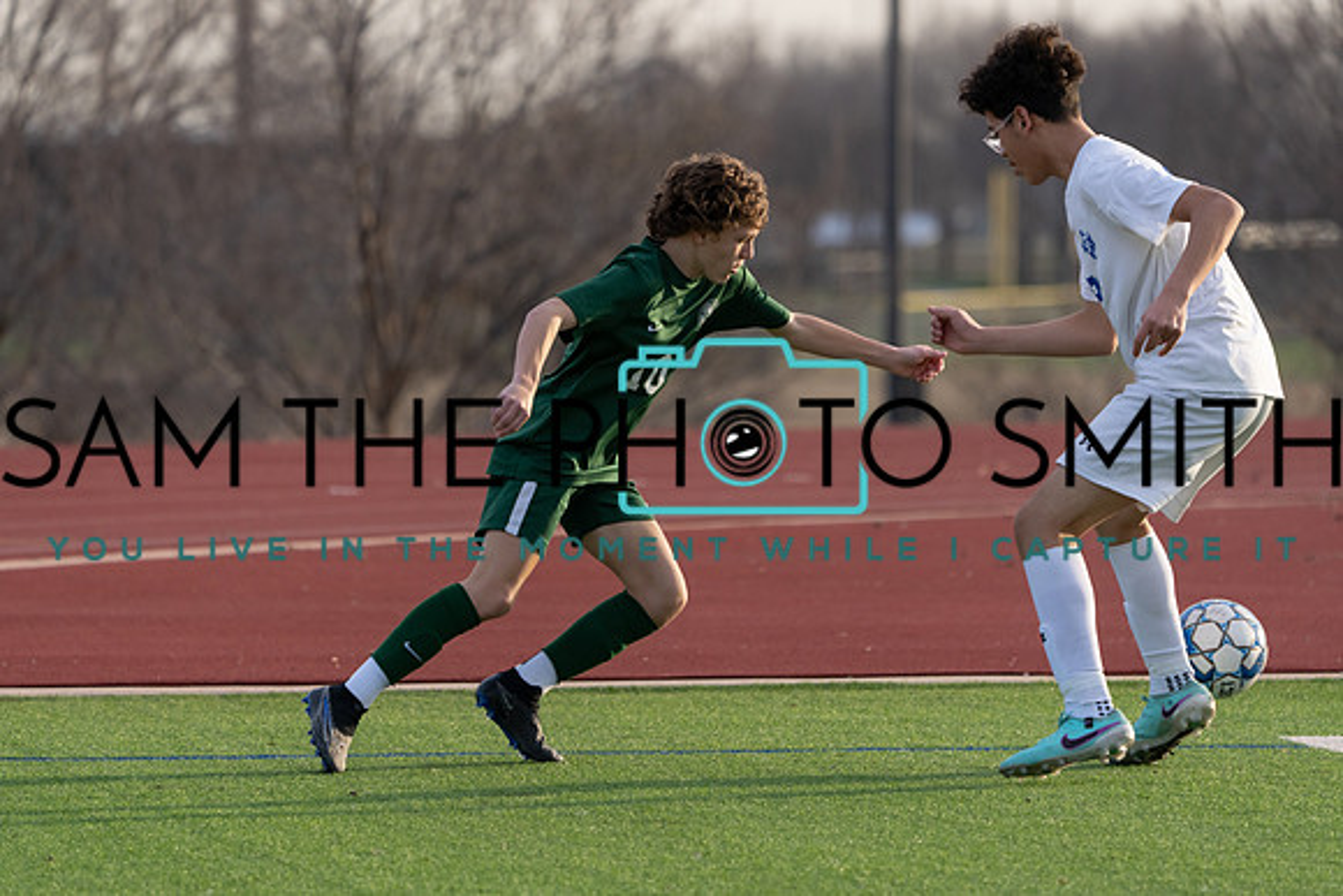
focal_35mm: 306
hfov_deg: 6.7
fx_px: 11418
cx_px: 672
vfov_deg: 4.5
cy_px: 448
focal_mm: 306
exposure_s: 1/1250
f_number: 5.6
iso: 800
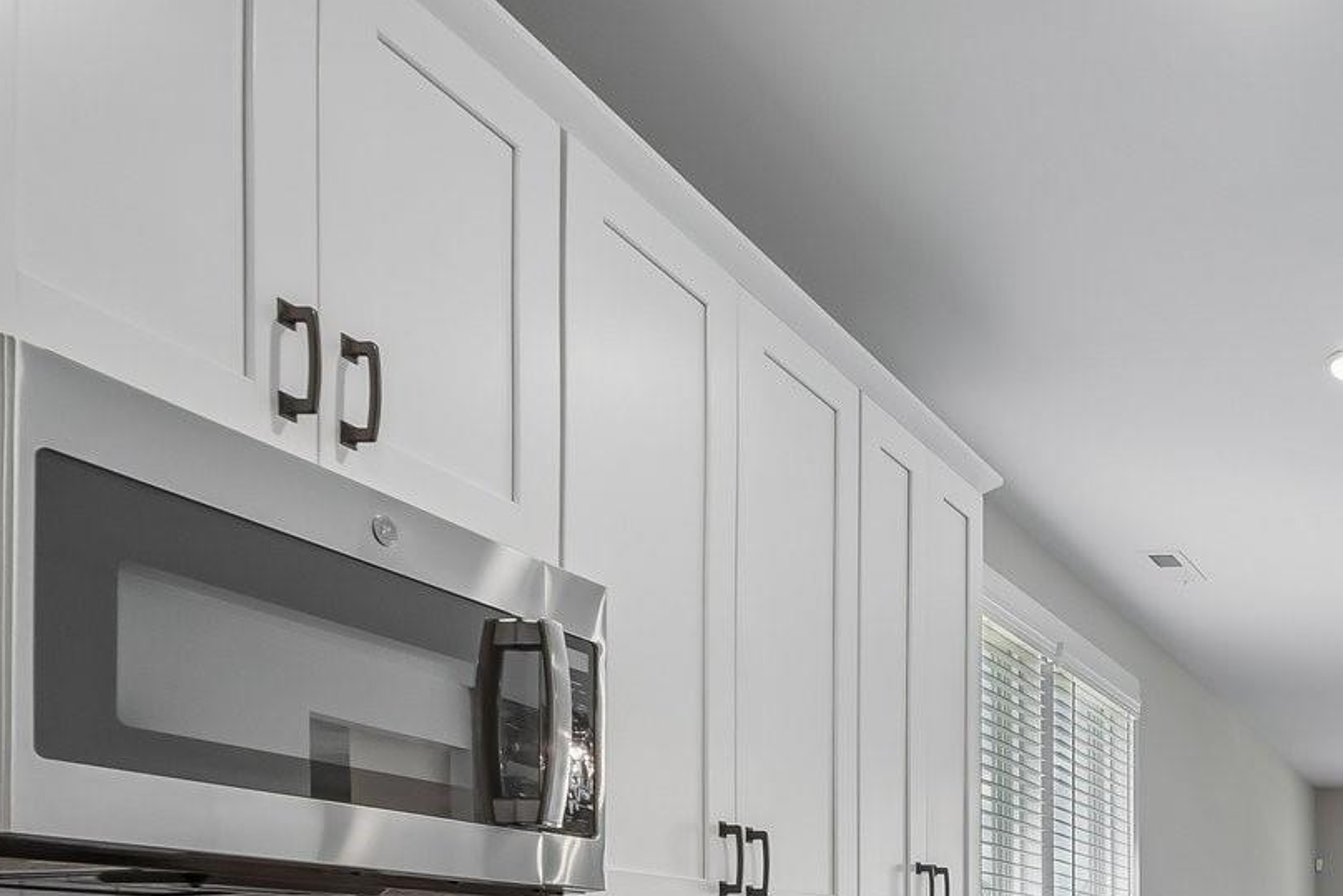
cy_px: 1000
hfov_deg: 39.3
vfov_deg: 31.0
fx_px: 1418
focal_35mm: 38
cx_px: 1547
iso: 400
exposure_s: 1/15
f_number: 8
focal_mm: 10
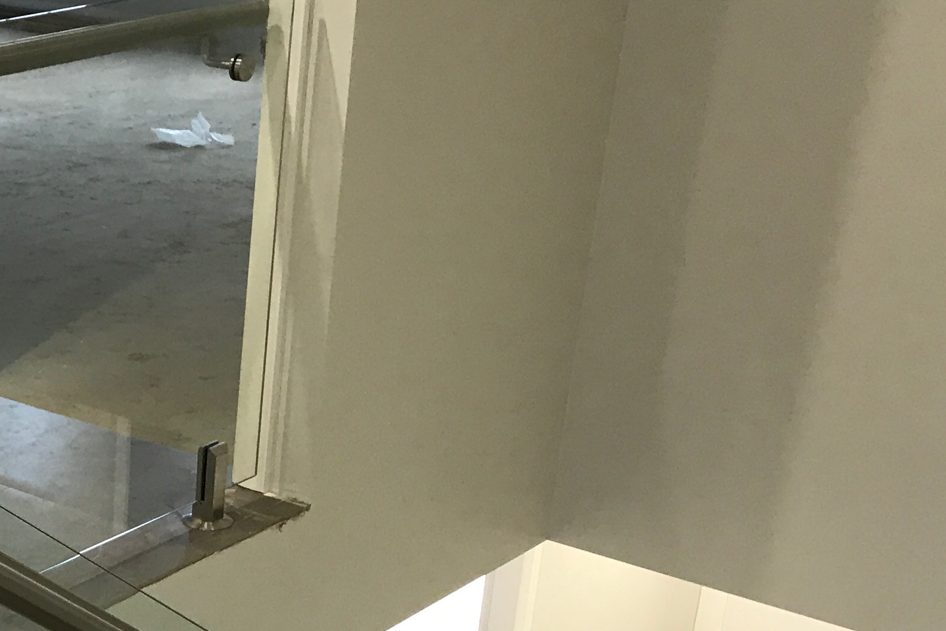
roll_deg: +0.5
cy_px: 636
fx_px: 1944
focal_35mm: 74
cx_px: -99
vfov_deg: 18.0
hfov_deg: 25.3
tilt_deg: -25.9
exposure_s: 1/20
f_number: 1.8
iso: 40
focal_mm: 3.99
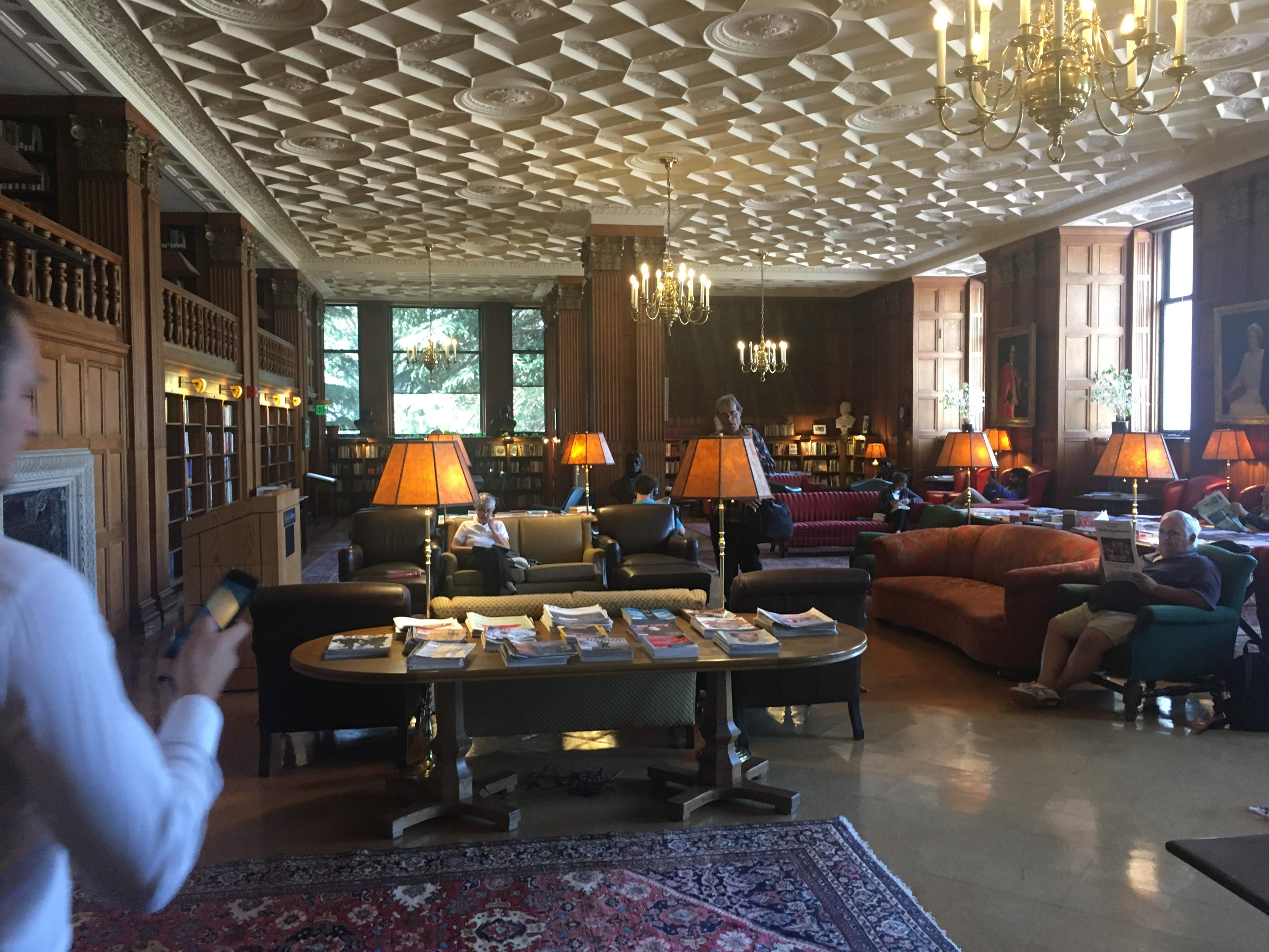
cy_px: 476
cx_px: 634
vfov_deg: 48.2
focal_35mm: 29
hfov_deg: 61.7
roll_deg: +1.5
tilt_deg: -2.5
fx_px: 1063
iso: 125
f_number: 2.2
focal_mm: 4.15
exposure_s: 1/30
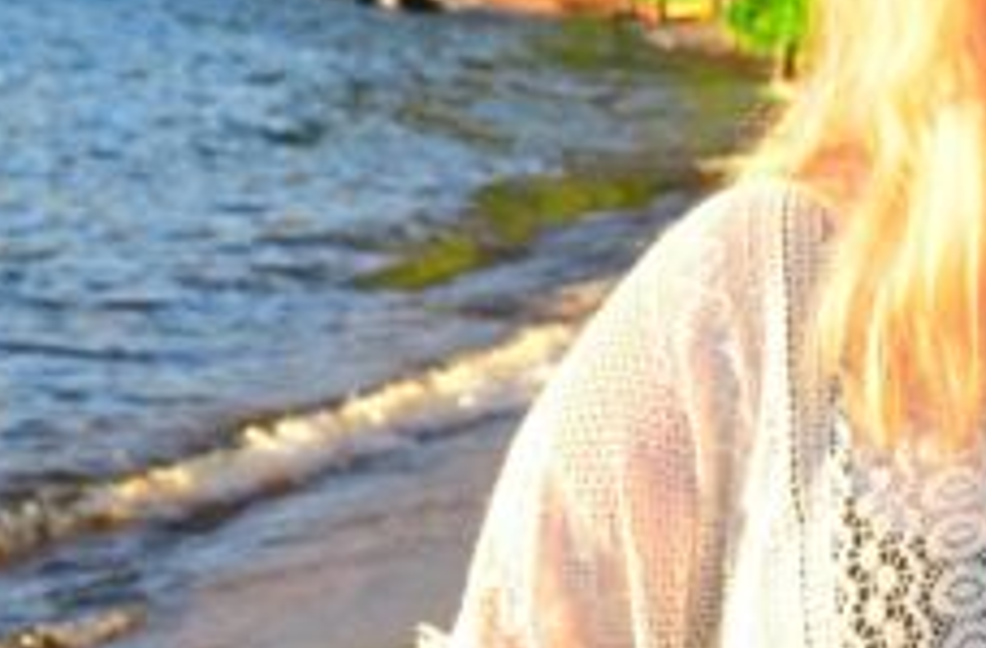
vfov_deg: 7.0
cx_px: 1047
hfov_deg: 10.5
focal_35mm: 194
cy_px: 326
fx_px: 5292
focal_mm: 46
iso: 200
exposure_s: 1/60
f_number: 11
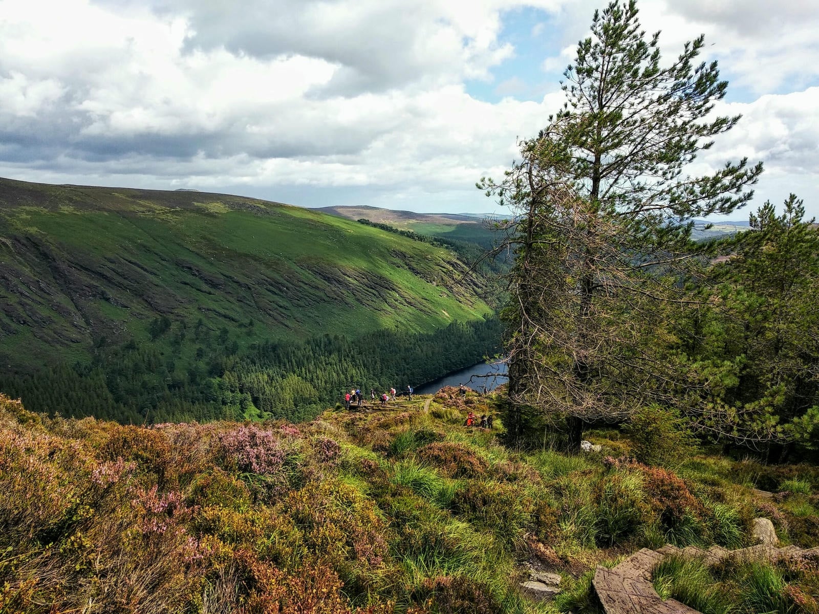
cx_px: 410
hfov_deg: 67.3
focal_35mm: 26
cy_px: 307
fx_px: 615
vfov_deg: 53.1
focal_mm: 3.81
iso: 100
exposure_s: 1/676
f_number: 2.2
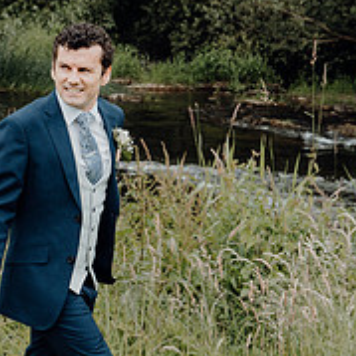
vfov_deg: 17.1
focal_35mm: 102
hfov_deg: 16.6
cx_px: -12
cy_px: 198
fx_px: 1187
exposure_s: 1/200
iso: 125
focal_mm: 37
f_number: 5
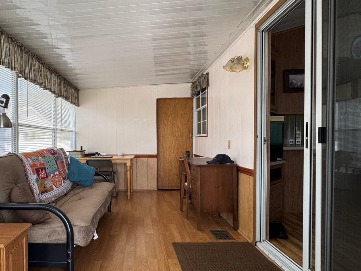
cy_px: 146
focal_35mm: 25
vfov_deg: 54.8
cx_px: 123
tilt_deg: -2.5
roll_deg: +0.1
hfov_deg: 67.7
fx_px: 261
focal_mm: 2.22
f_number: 2.2
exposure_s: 1/99
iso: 125
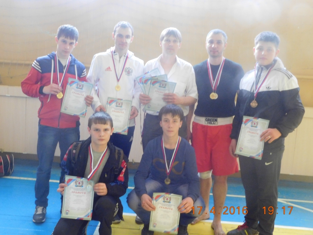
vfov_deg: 36.0
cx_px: 156
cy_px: 118
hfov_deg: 46.8
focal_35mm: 40
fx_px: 362
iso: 640
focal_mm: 7.1
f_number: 3.6
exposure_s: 1/8
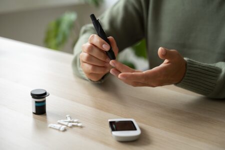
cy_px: 75
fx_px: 362
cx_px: 112
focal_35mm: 58
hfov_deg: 34.5
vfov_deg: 23.3
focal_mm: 58
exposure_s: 1/320
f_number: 3.2
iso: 640
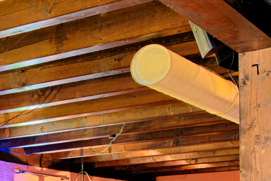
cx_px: -147
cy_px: 262
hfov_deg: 18.7
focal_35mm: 95
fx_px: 715
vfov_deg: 13.6
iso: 100
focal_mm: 16
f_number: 8
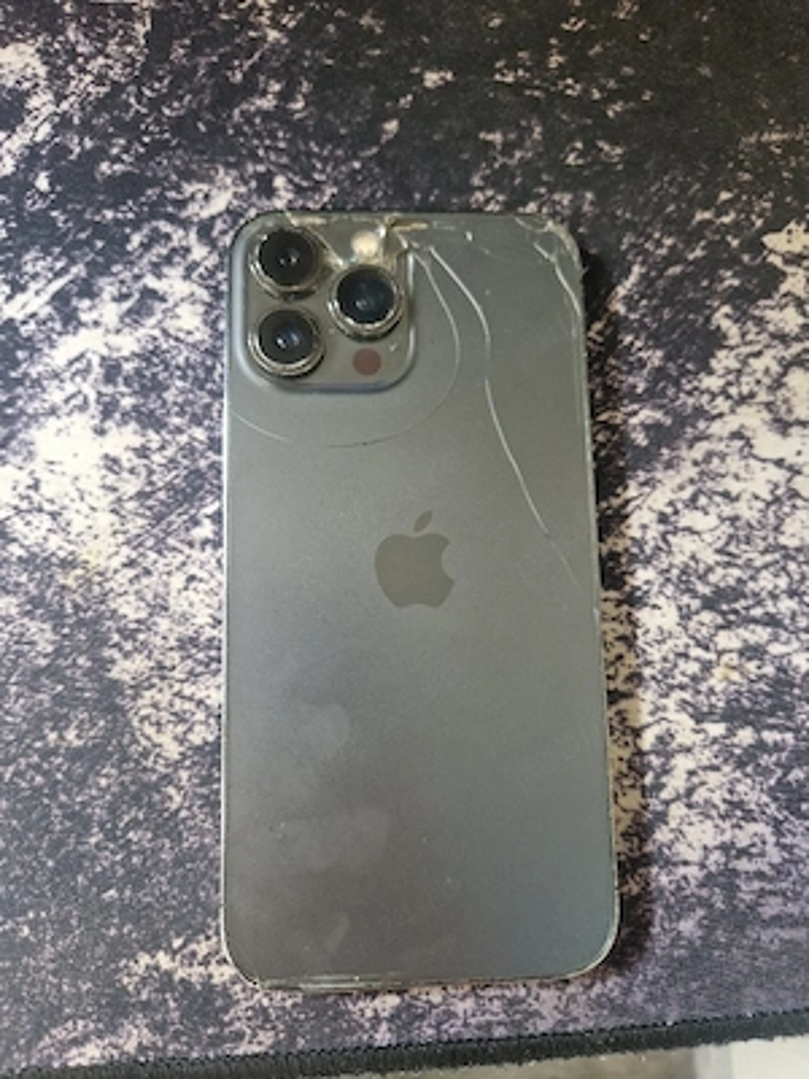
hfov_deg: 58.9
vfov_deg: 73.9
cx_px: 404
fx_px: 717
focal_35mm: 23
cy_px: 540
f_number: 1.8
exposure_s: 1/50
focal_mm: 5.4
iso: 500
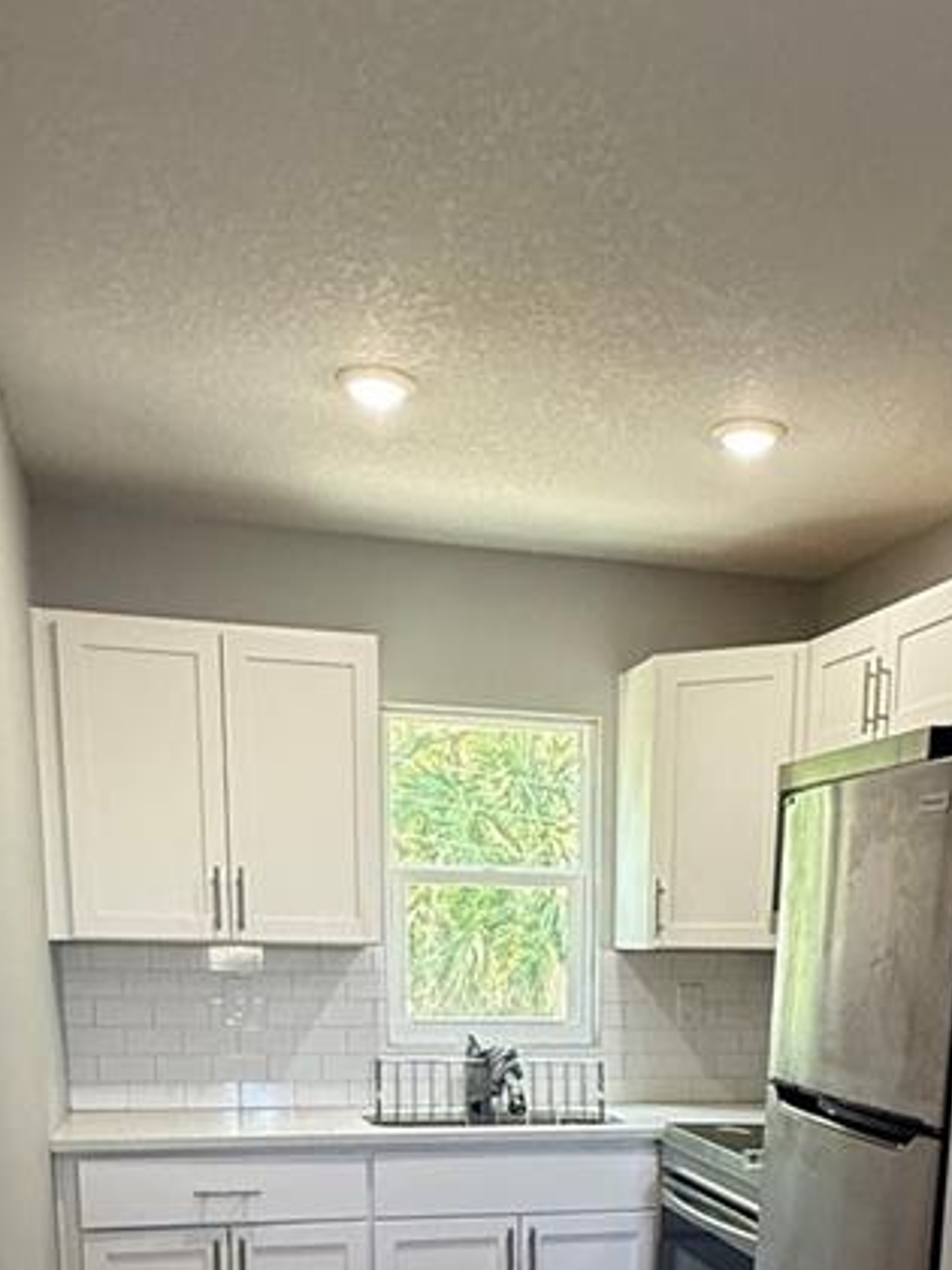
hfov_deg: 35.7
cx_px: 610
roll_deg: -1.5
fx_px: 1467
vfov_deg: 40.8
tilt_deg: -13.7
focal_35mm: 40
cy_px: 1273
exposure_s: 1/120
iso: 250
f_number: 2.2
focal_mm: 2.22
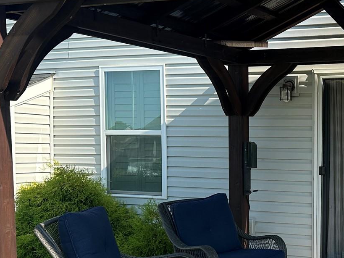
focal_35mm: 60
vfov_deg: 24.2
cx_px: 332
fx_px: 596
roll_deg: -1.8
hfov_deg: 30.3
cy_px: 184
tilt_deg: -2.7
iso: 80
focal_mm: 6.86
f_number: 1.78
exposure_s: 1/1988
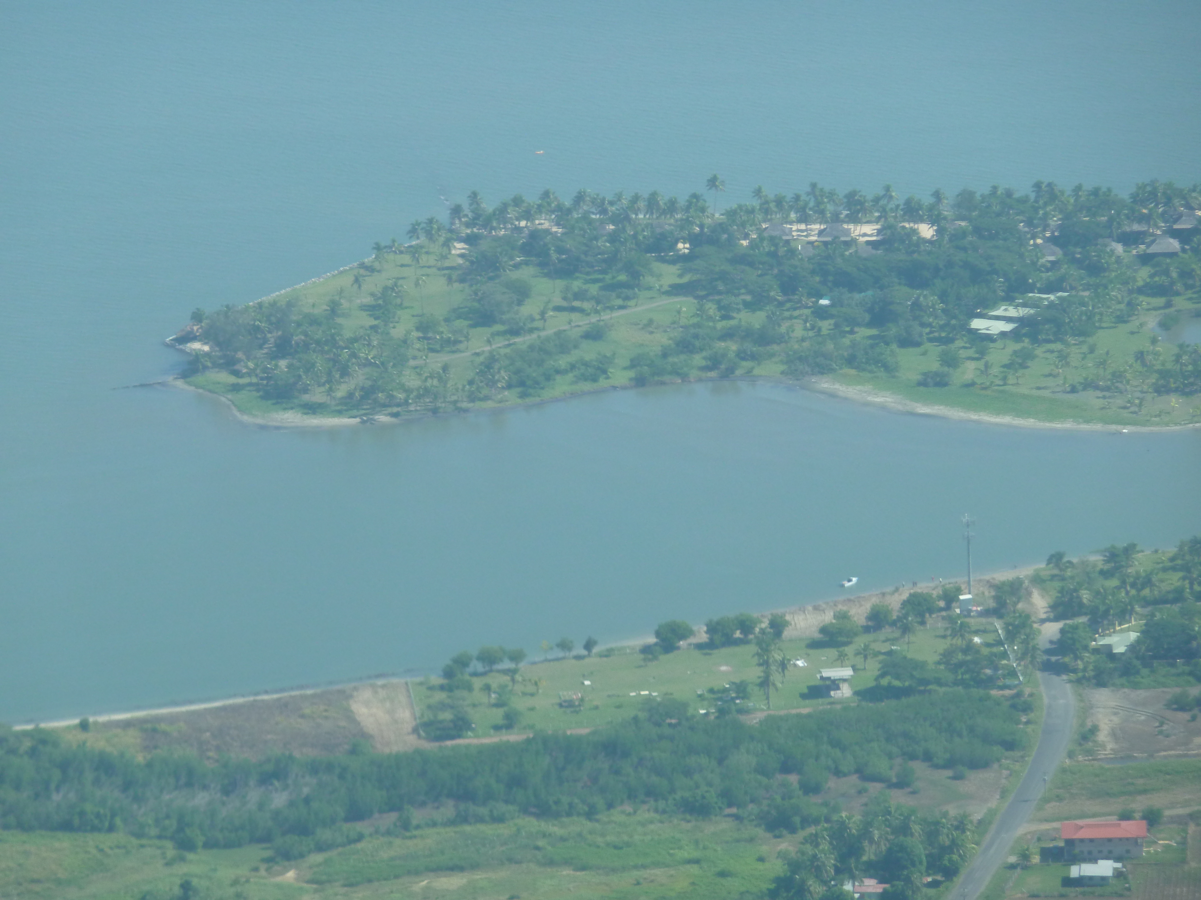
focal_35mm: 210
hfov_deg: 9.4
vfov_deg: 7.1
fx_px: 7286
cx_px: 600
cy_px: 450
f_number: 4.6
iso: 160
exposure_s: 1/500
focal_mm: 34.4
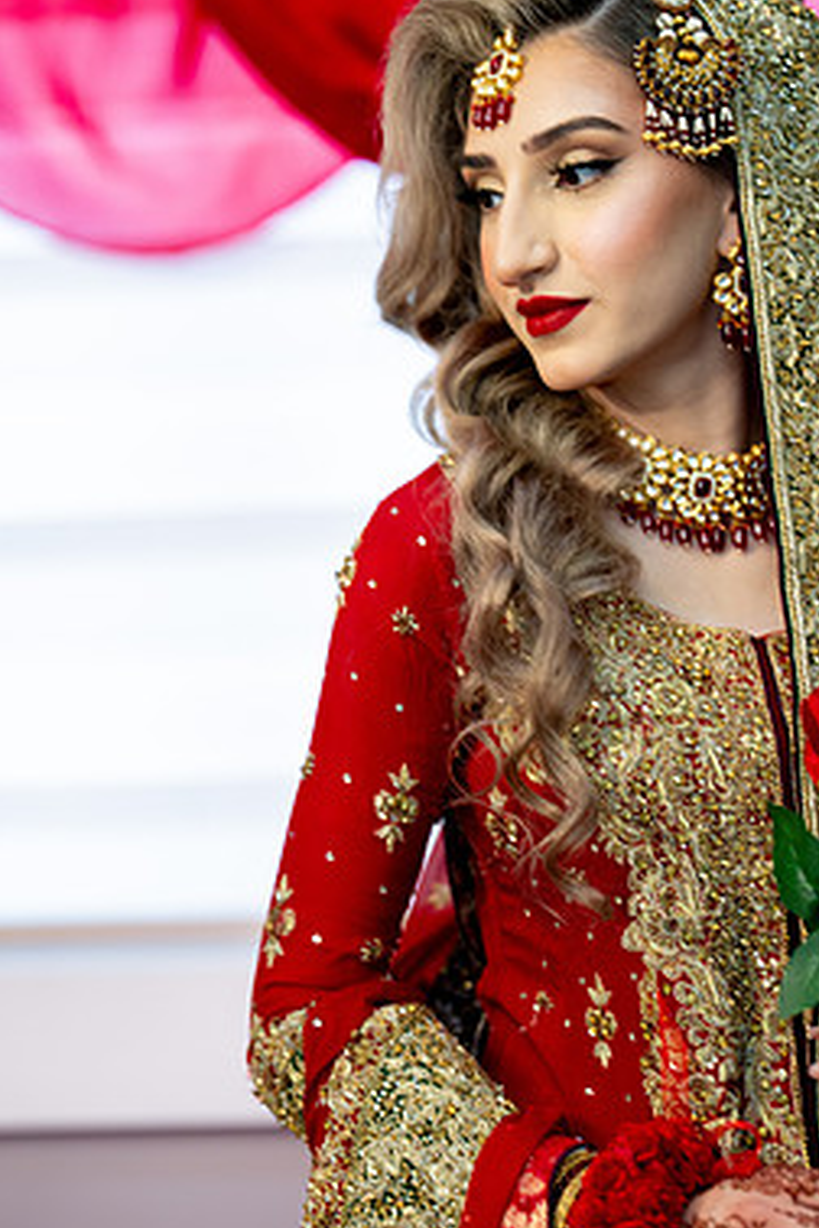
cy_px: 575
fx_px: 4061
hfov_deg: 11.5
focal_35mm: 119
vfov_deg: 17.2
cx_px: 344
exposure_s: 1/200
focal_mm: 100
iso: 1000
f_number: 2
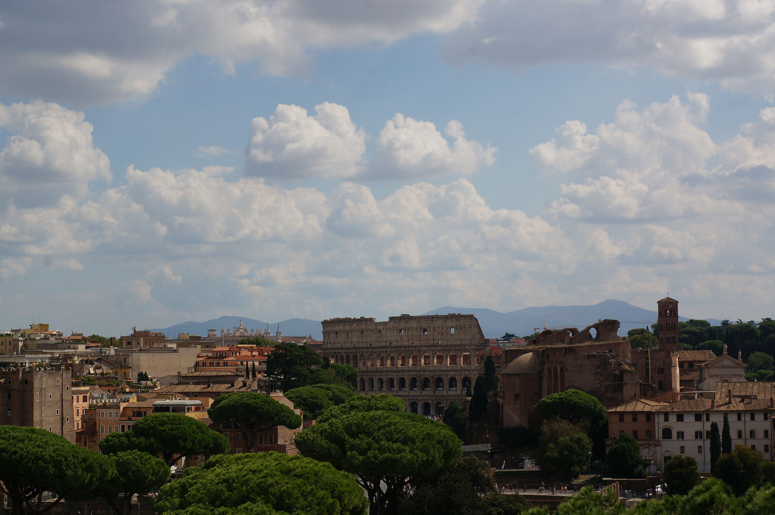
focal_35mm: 75
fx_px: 1613
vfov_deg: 18.1
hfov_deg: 27.0
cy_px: 258
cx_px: 388
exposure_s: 1/125
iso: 100
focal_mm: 50
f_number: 13
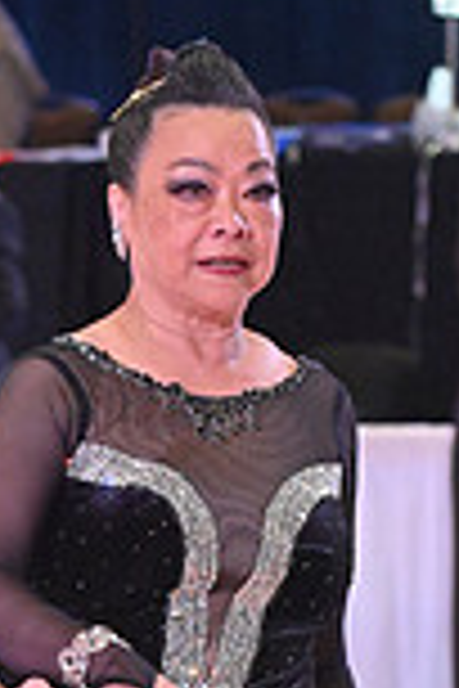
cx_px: -16
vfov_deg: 5.3
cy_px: 850
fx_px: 7401
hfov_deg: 3.5
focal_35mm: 387
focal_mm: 102
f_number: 5
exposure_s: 1/400
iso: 4000
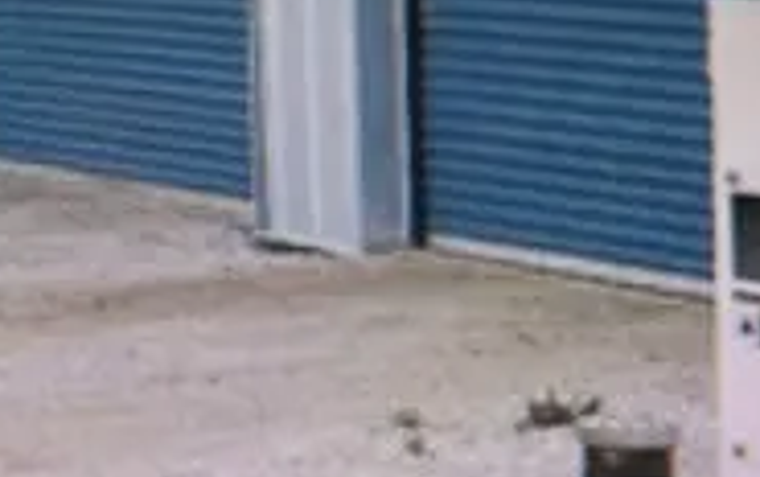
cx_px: 908
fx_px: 1700
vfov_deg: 14.6
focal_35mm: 82
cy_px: 767
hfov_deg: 23.1
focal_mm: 5.1
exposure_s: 1/120
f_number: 1.6
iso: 125
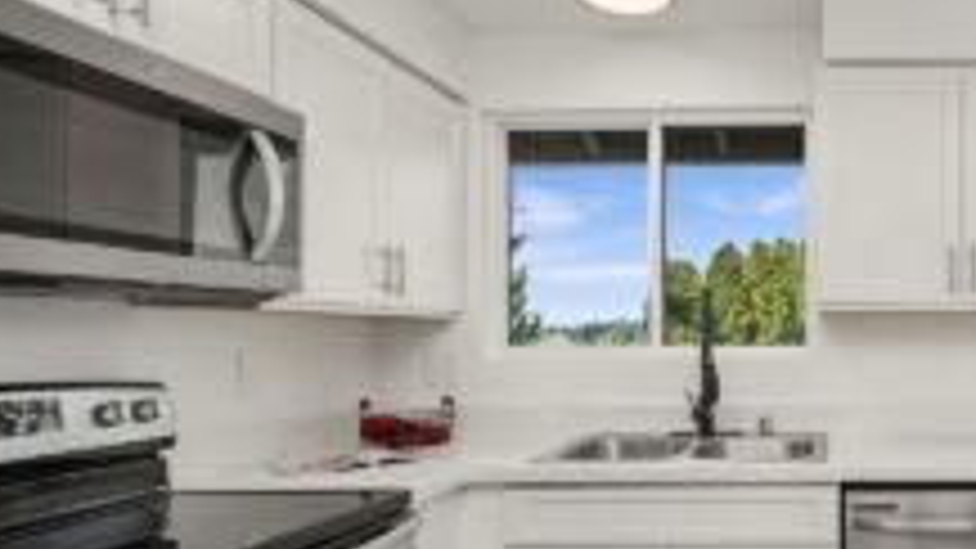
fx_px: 699
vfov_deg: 42.2
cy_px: 371
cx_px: 864
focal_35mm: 27
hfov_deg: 60.2
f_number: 7.1
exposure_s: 1/160
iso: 80
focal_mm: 14
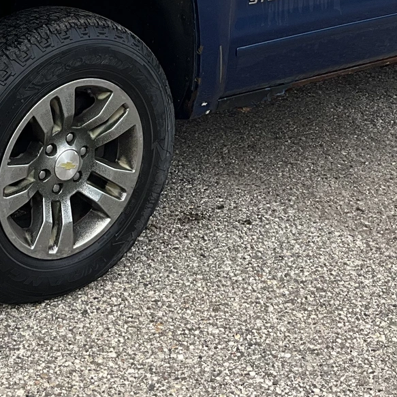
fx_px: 1142
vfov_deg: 18.5
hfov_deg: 19.7
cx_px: 136
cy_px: -96
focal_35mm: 88
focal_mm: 3
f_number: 1.8
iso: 25
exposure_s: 1/1626
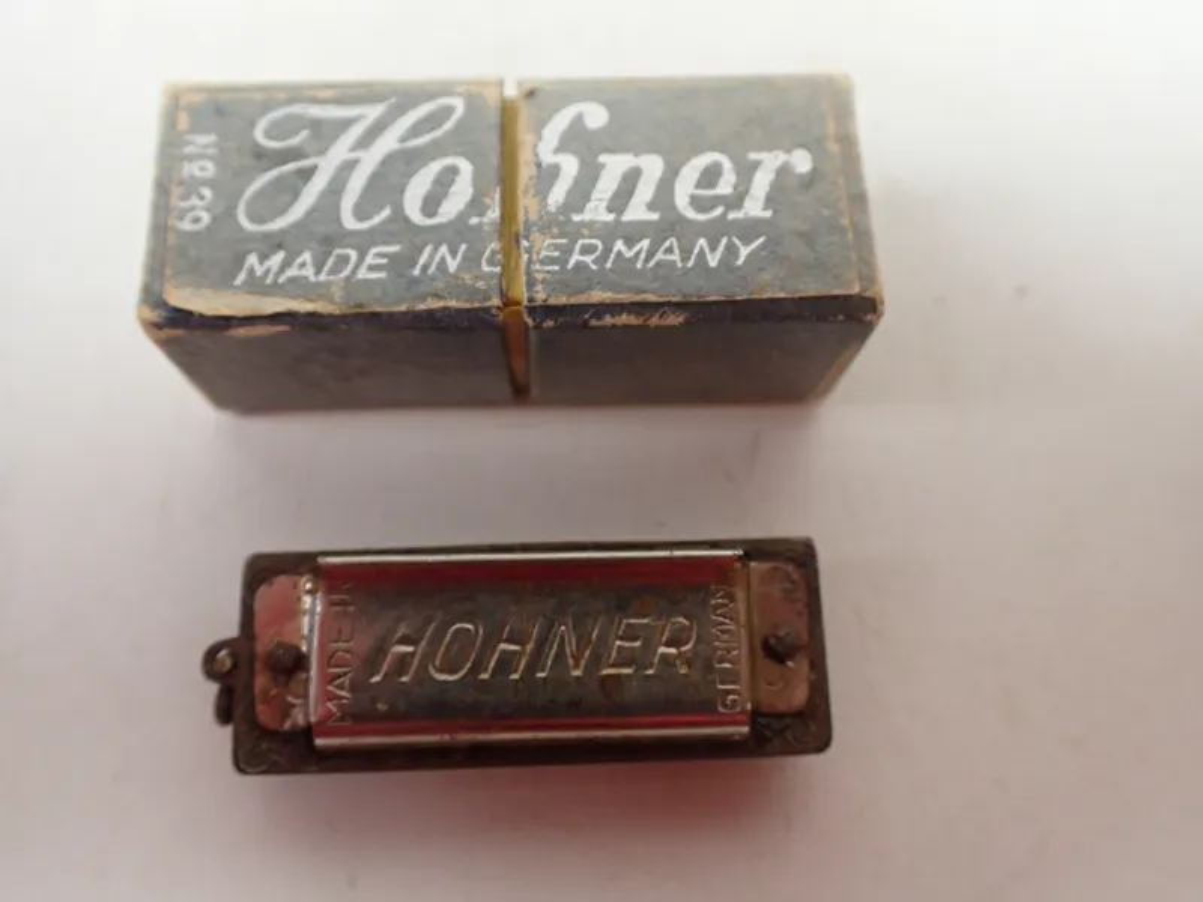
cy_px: 451
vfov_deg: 46.8
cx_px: 602
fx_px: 1043
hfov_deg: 60.0
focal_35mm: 30
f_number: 2.3
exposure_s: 1/125
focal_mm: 5.4
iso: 640
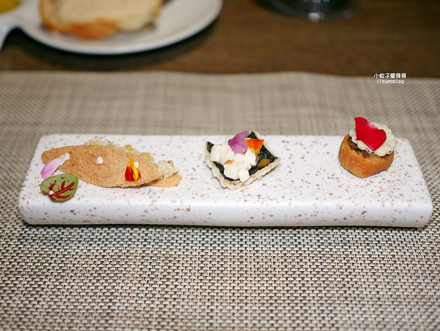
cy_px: 166
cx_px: 220
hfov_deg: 38.2
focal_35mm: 50
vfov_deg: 29.1
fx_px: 636
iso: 200
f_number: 1.8
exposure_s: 1/125
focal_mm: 25
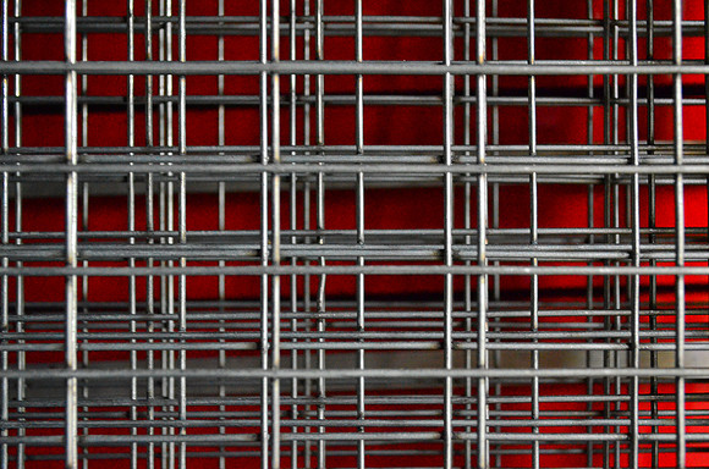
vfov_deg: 25.6
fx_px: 1032
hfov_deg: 37.9
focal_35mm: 52
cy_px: 234
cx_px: 354
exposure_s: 1/30
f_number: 5
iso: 6400
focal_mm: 35
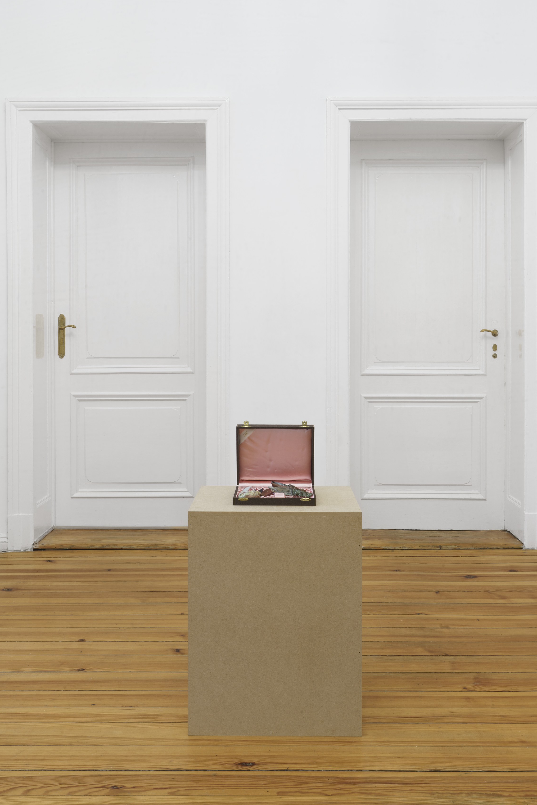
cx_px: 275
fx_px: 794
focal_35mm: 36
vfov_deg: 53.8
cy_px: 404
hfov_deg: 37.3
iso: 100
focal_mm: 34.5
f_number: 22
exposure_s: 20
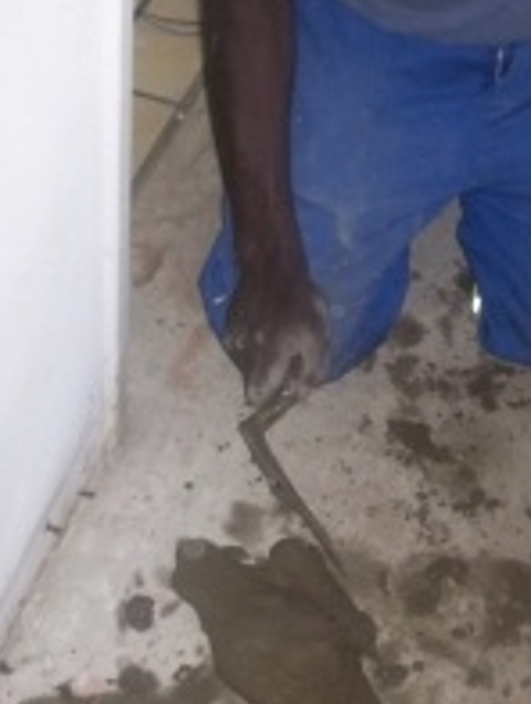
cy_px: 379
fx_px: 1344
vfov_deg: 29.3
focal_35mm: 66
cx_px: 448
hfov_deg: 22.0
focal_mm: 4.1
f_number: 3.3
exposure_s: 1/30
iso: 160
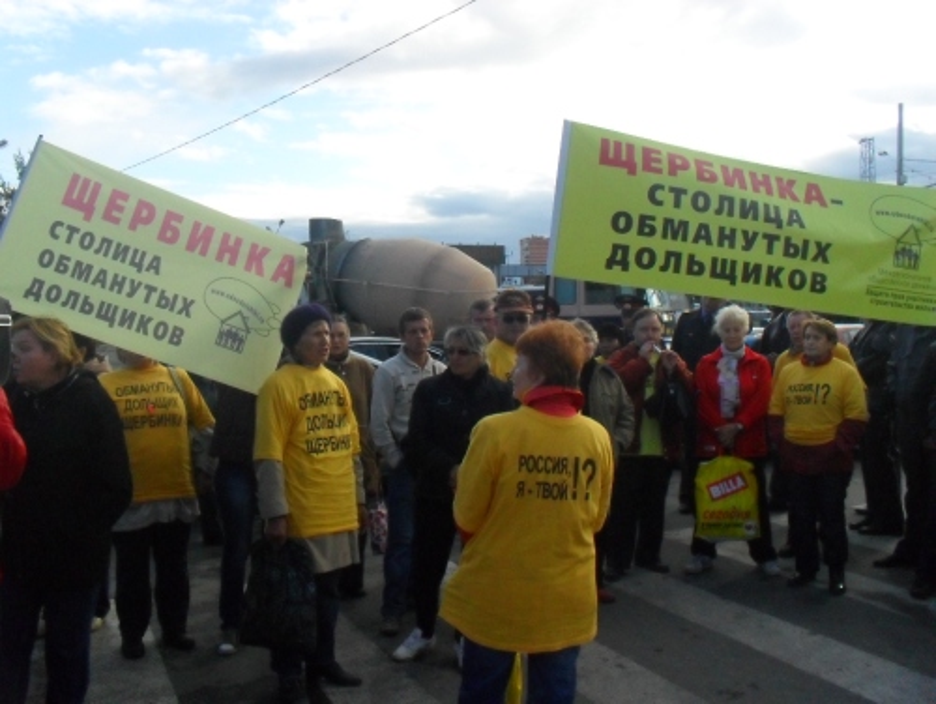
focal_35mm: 35
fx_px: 947
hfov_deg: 52.6
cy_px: 352
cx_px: 468
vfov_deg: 40.8
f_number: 8.4
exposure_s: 1/500
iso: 400
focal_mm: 6.3
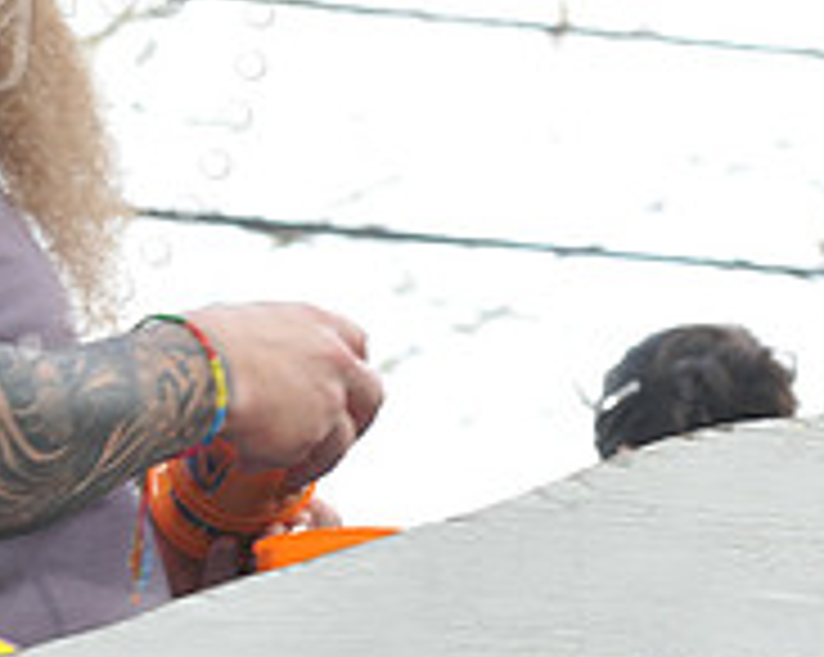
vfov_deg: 5.6
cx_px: -158
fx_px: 6675
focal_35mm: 274
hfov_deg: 7.0
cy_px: -32
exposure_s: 1/80
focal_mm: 92
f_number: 9
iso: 250
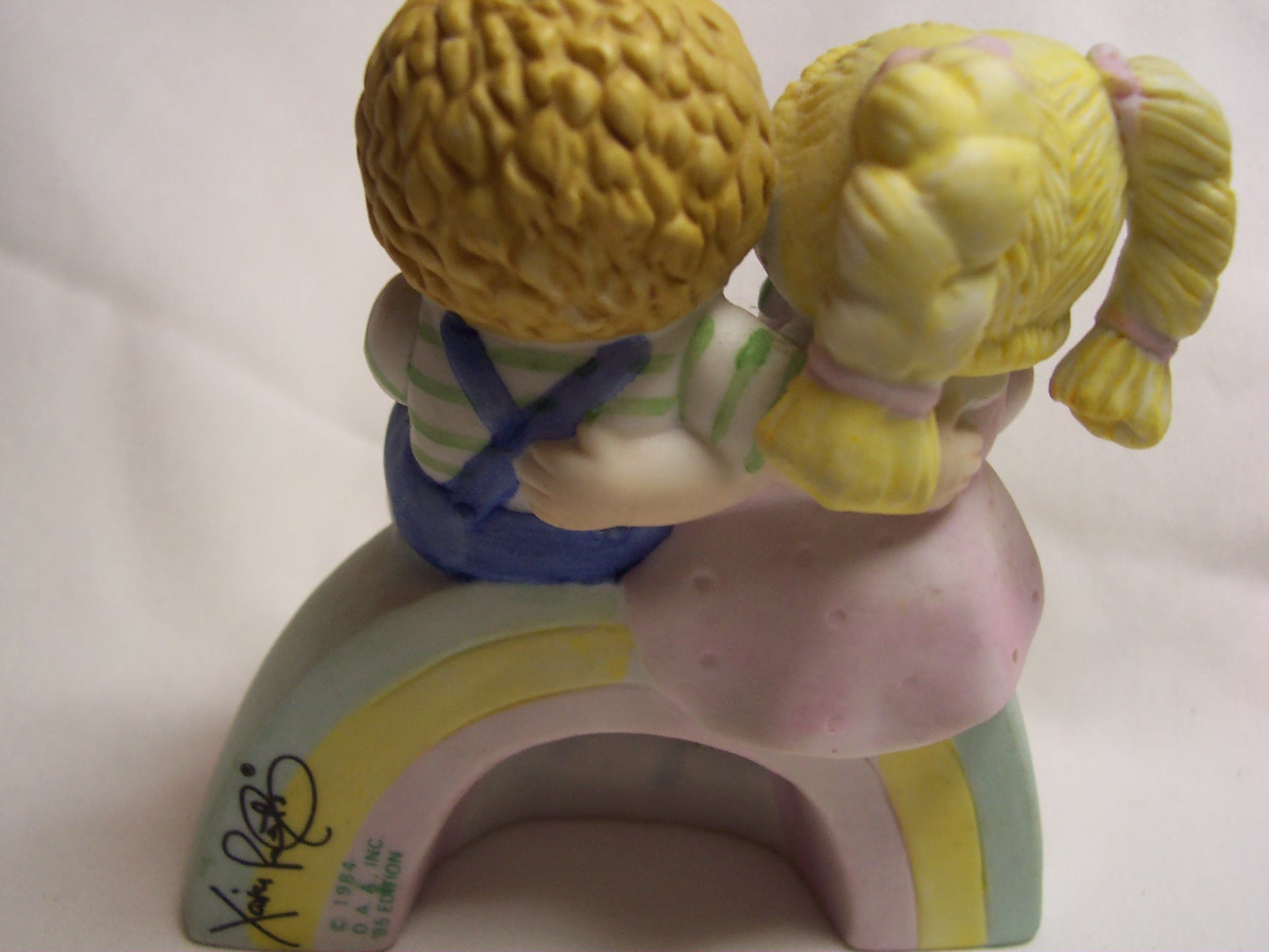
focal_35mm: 37
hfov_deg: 50.1
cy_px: 476
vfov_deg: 38.7
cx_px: 634
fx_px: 1356
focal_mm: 5.6
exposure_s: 1/90
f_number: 2.8
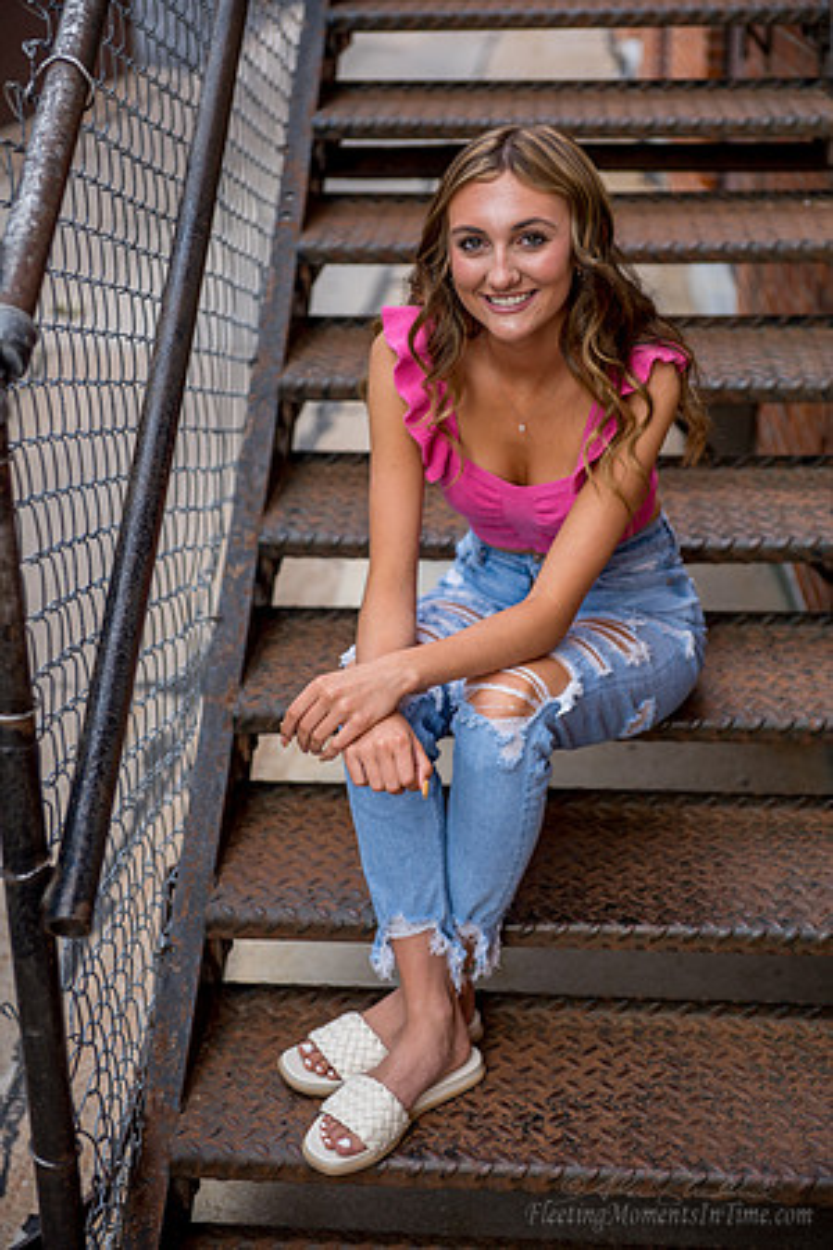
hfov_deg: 24.6
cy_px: 625
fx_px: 1909
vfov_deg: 36.2
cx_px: 416
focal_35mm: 55
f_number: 2.8
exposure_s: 1/160
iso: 100
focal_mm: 55
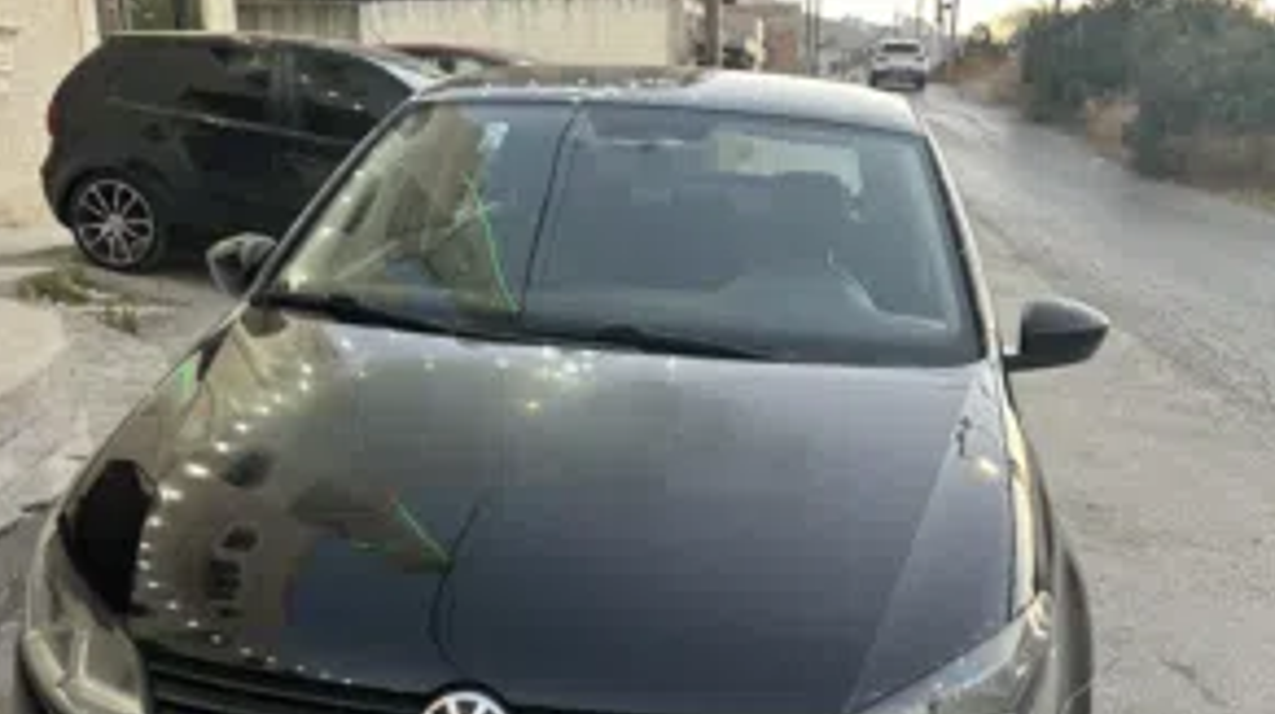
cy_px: 556
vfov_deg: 29.7
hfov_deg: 51.6
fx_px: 1317
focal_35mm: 39
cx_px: 622
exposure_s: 1/50
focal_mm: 5.7
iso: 100
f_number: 1.5
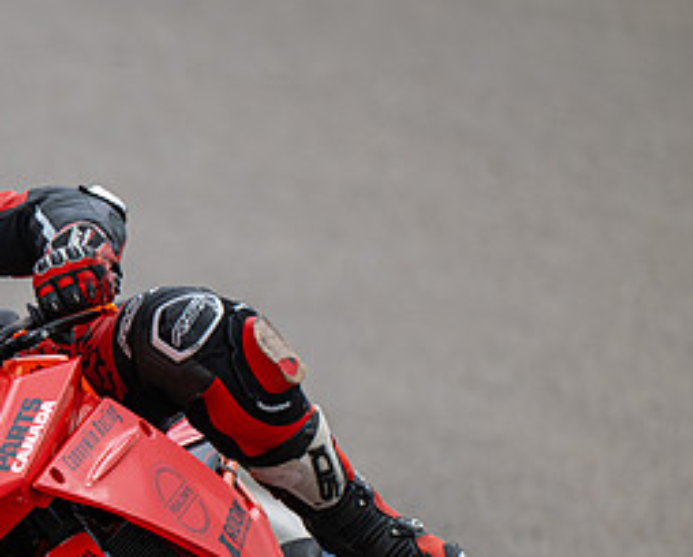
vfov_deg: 1.2
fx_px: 26376
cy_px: 460
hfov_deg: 1.5
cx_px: -71
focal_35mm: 1284
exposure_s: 1/1250
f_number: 6.3
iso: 400
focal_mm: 600
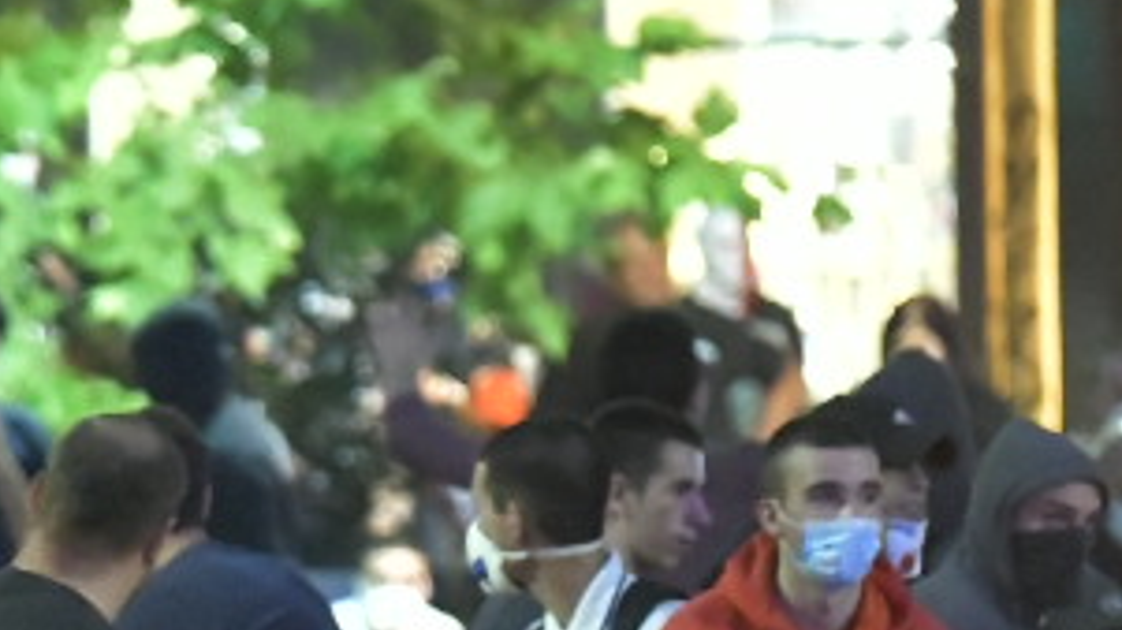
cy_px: 1275
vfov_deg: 1.3
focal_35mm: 903
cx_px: -746
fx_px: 26853
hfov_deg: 2.4
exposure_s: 1/60
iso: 16000
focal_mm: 160
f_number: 2.8
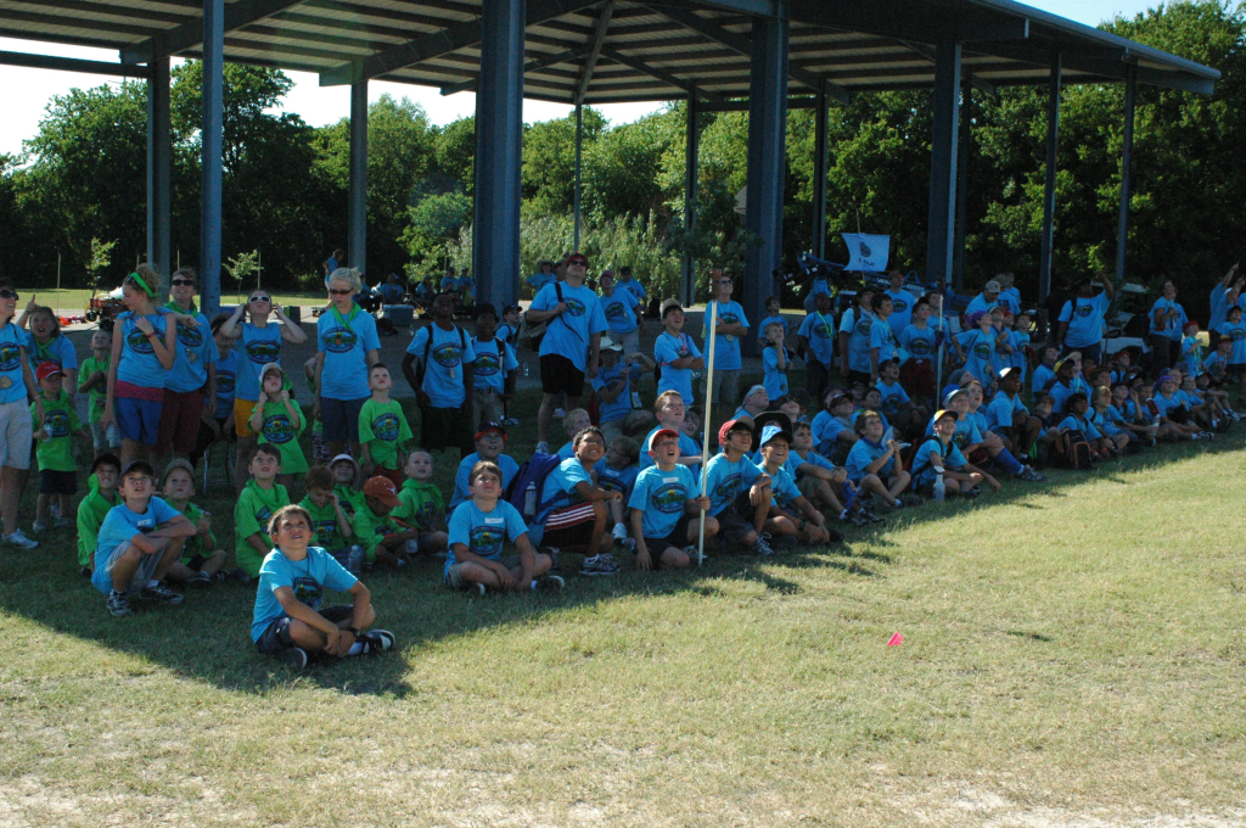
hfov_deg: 46.5
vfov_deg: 31.8
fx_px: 1452
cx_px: 623
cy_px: 414
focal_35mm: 42
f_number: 13
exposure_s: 1/800
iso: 1600
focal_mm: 28
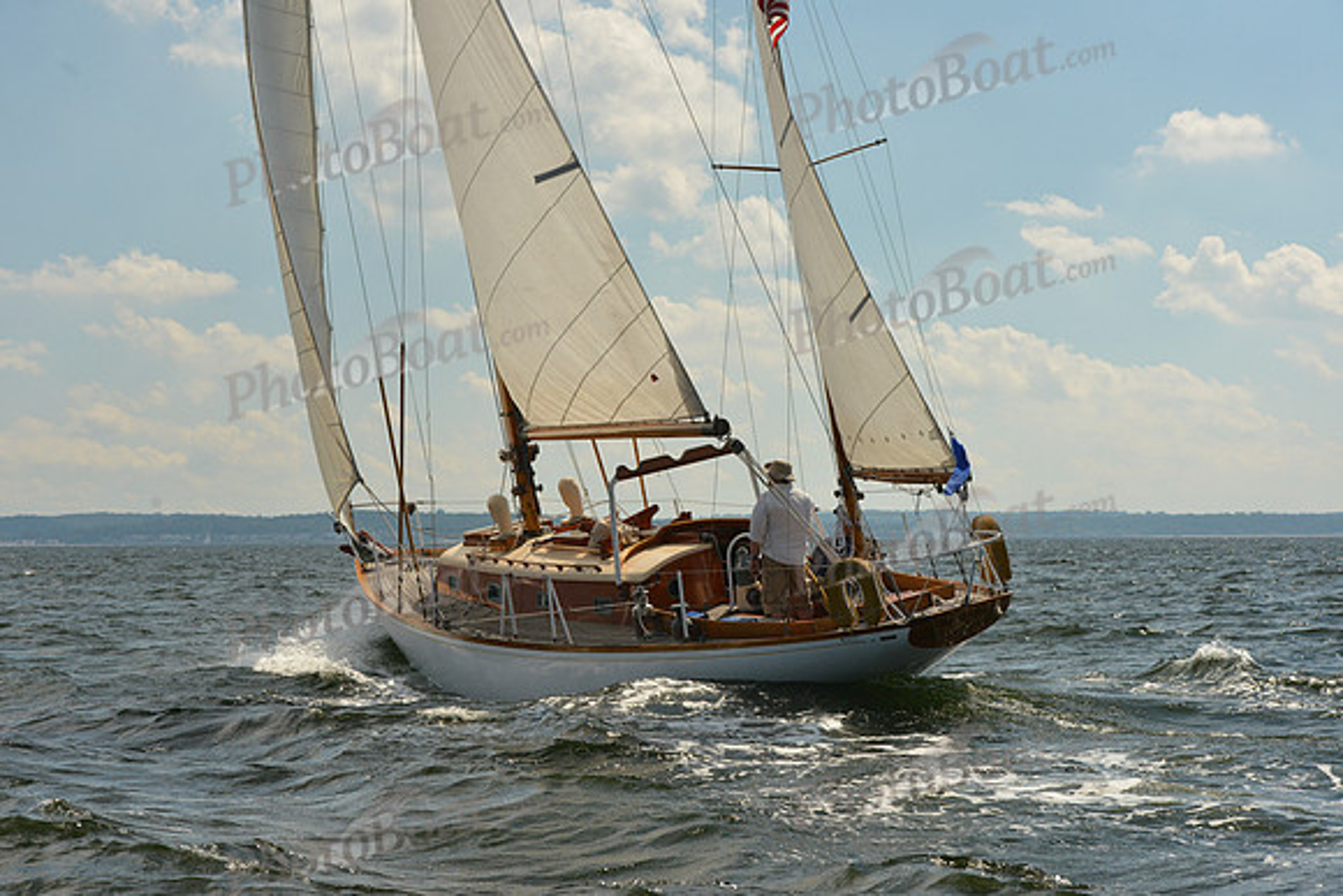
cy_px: 448
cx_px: 672
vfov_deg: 15.2
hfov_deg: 22.6
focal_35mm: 90
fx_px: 3358
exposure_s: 1/1250
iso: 1000
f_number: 10
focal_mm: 90
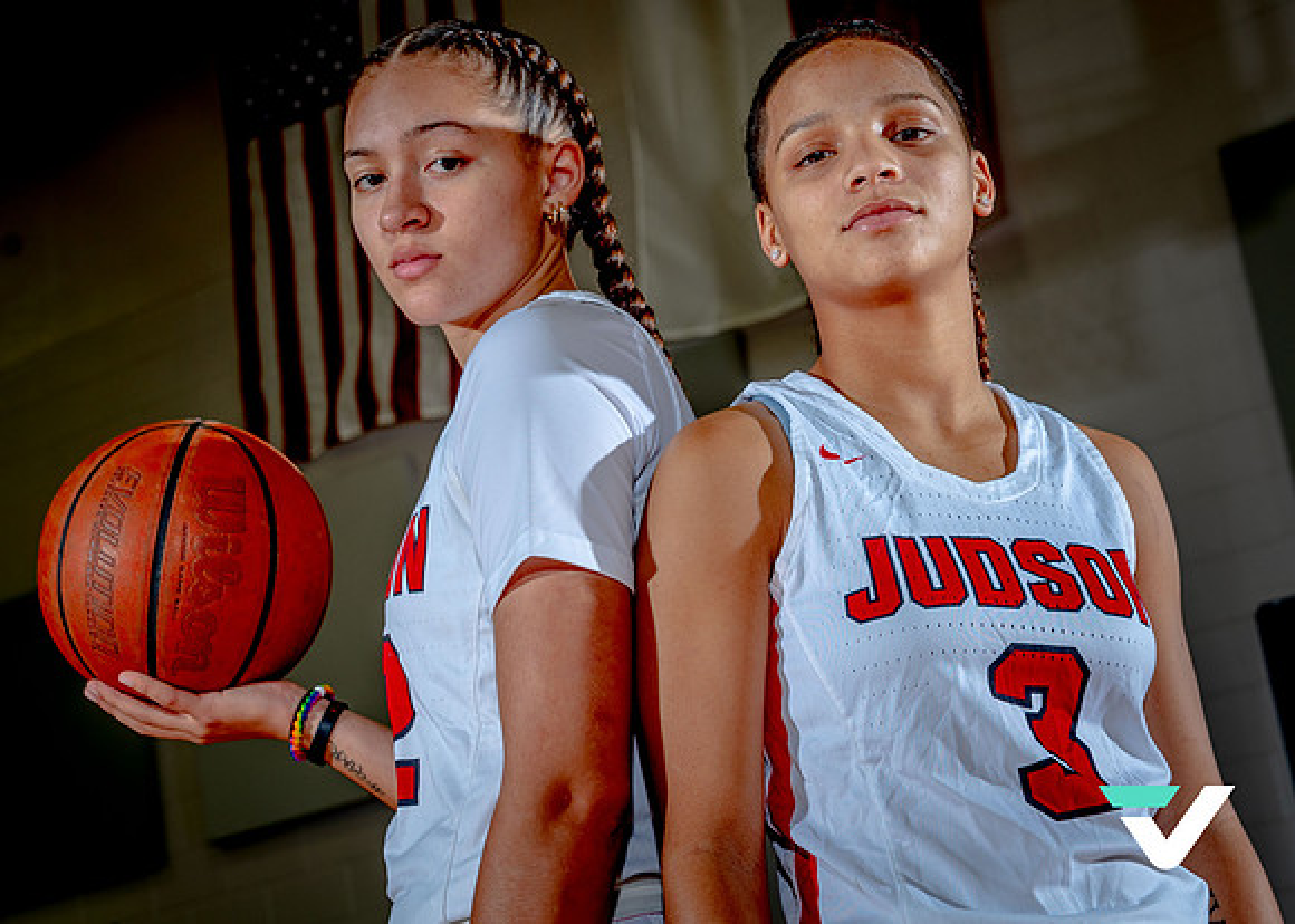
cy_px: 444
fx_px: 2528
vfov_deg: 20.7
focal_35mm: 69
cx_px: 742
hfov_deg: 28.7
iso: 100
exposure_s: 1/90
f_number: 5.6
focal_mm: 53
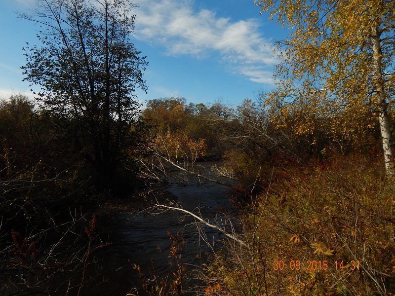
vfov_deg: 61.1
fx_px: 251
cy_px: 148
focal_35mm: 22
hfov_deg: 76.4
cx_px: 198
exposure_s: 1/1250
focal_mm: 4
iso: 200
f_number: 6
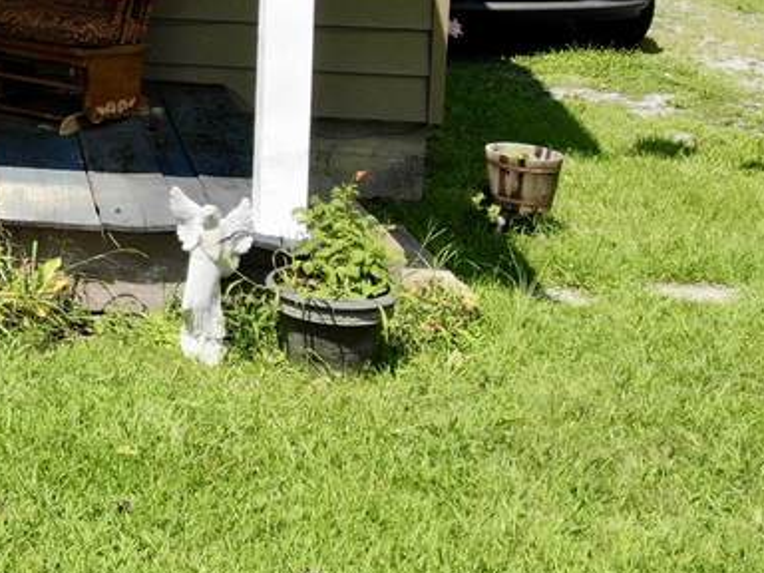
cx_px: -472
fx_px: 1766
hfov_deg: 20.0
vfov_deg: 17.6
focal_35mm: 80
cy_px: -116
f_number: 2.8
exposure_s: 1/847
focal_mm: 4.5
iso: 104
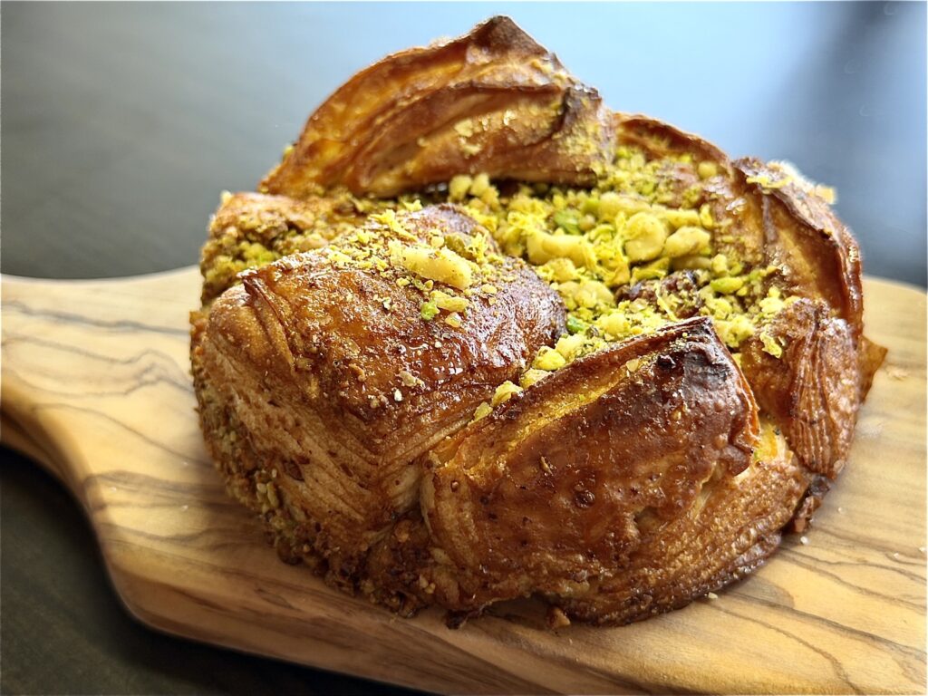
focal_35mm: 48
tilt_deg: -37.7
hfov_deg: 39.7
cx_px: 464
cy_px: 348
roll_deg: +4.1
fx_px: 1287
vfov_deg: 30.3
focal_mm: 6.76
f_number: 1.78
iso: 64
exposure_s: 1/121
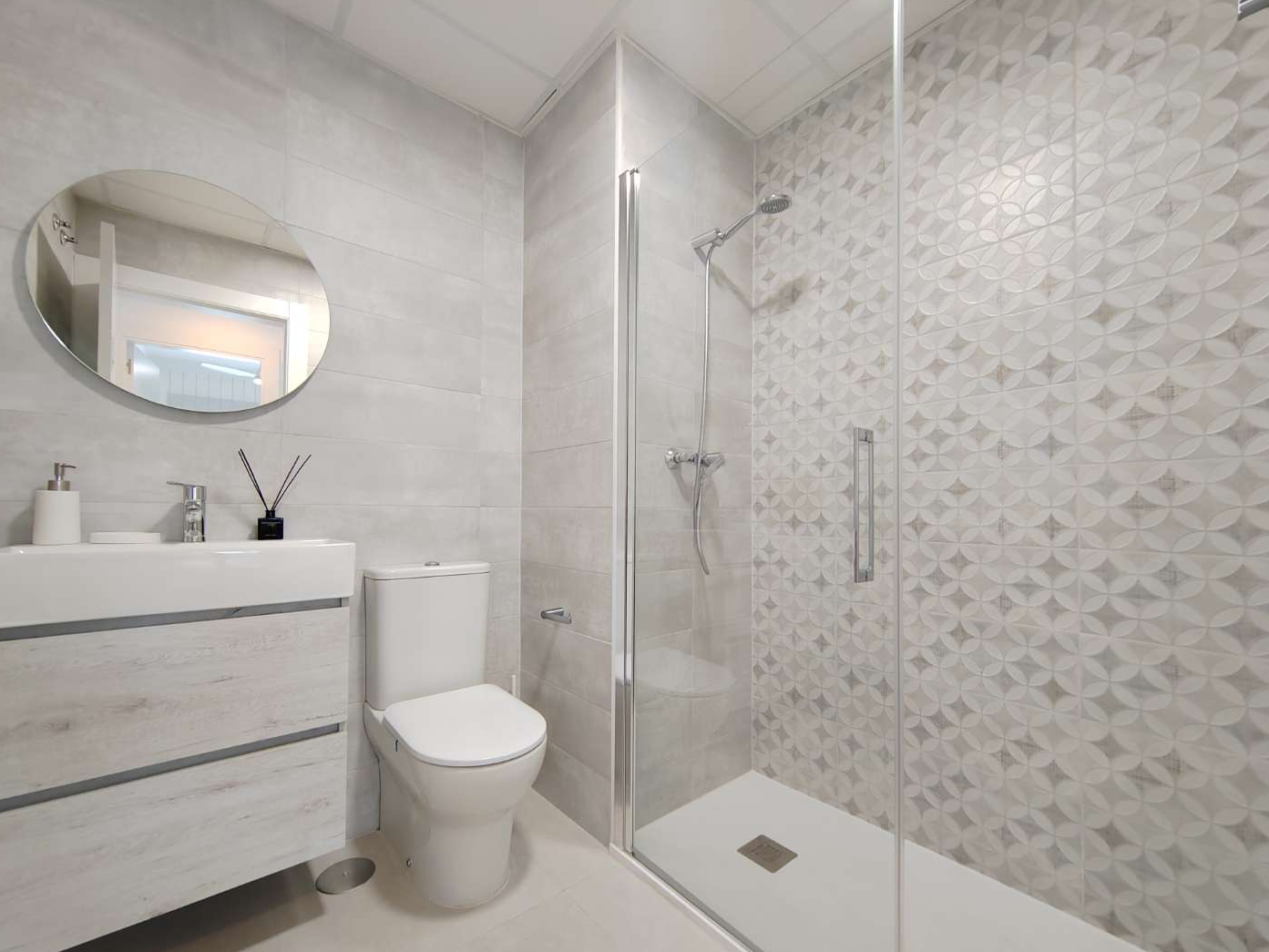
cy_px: 506
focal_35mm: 14
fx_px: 513
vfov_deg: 85.6
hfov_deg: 102.0
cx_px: 617
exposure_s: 1/33
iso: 500
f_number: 2.2
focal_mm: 2.16
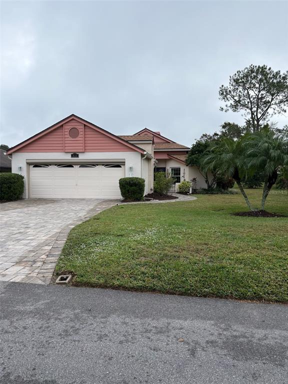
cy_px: 192
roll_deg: -0.4
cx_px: 144
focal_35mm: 26
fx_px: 288
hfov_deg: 53.1
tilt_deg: -1.4
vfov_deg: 67.3
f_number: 1.6
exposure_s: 1/1196
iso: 50
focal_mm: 5.96
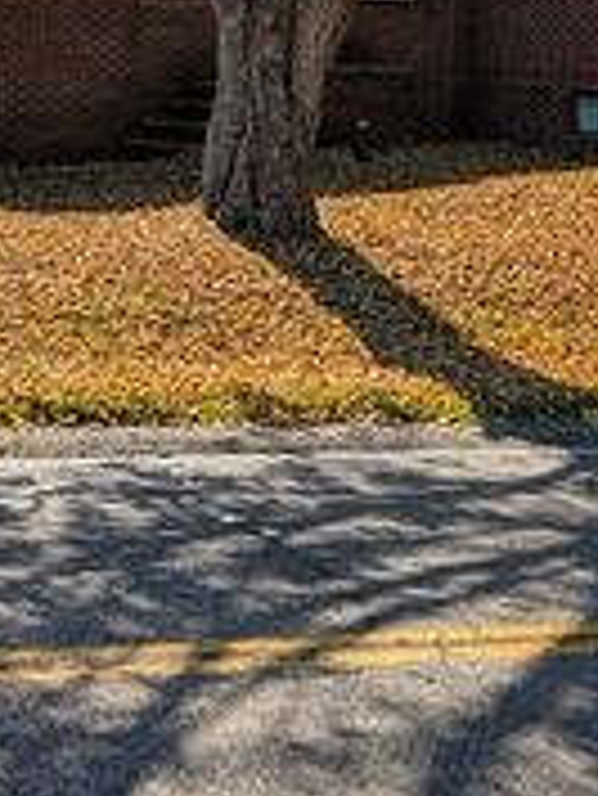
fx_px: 2071
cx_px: 319
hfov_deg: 16.4
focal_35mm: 90
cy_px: -189
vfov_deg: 20.2
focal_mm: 6.9
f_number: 1.68
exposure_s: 1/7576
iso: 20
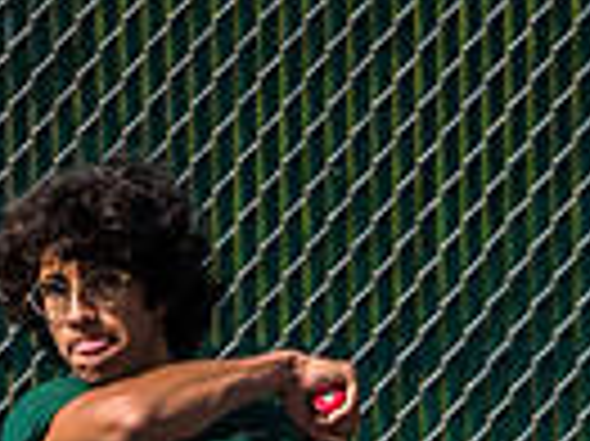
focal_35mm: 1463
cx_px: 12
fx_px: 24913
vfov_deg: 1.0
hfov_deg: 1.4
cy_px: 955
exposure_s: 1/5000
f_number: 4.5
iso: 800
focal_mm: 200
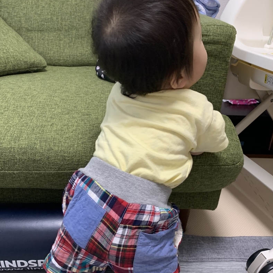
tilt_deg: -30.8
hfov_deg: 47.2
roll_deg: -3.7
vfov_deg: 46.7
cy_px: 176
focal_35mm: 35
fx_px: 312
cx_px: 134
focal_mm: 4.25
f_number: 1.8
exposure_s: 1/60
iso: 160
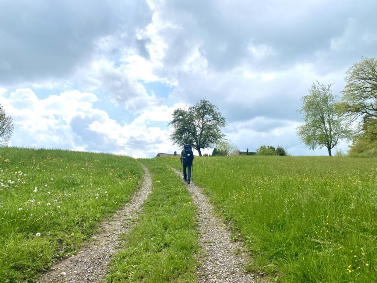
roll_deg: +0.0
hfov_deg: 67.3
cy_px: 142
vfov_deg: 53.1
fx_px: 283
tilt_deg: +6.7
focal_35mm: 26
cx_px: 188
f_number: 1.8
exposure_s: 1/5747
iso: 32
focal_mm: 4.25
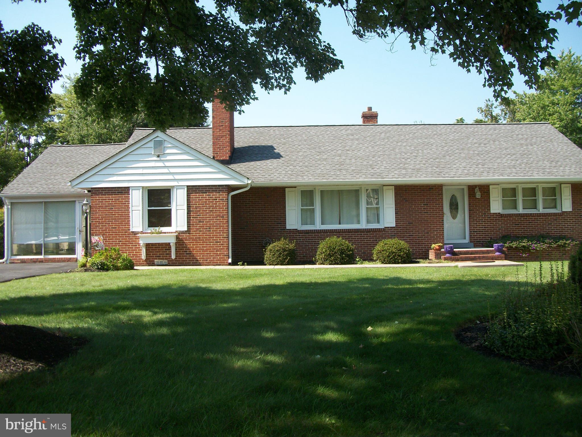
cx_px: 291
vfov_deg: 44.2
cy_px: 218
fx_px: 538
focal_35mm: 32
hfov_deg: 56.8
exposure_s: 1/640
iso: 80
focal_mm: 5.7
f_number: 2.9
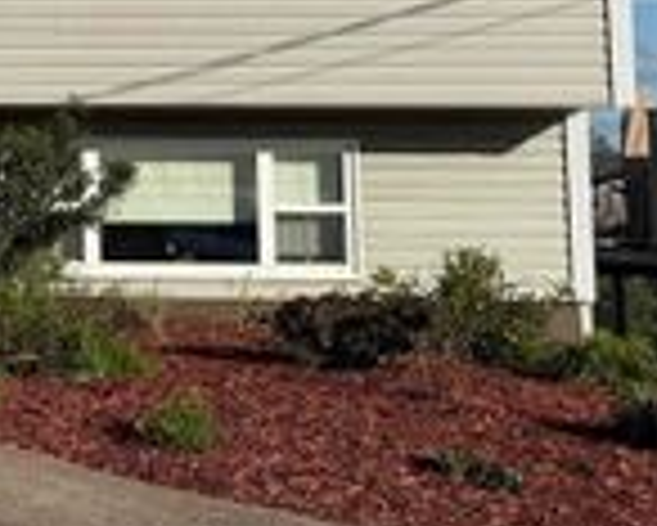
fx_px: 1557
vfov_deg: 18.8
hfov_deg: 20.7
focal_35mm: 80
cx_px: -297
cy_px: 34
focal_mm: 6.76
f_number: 1.78
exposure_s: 1/6711
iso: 80
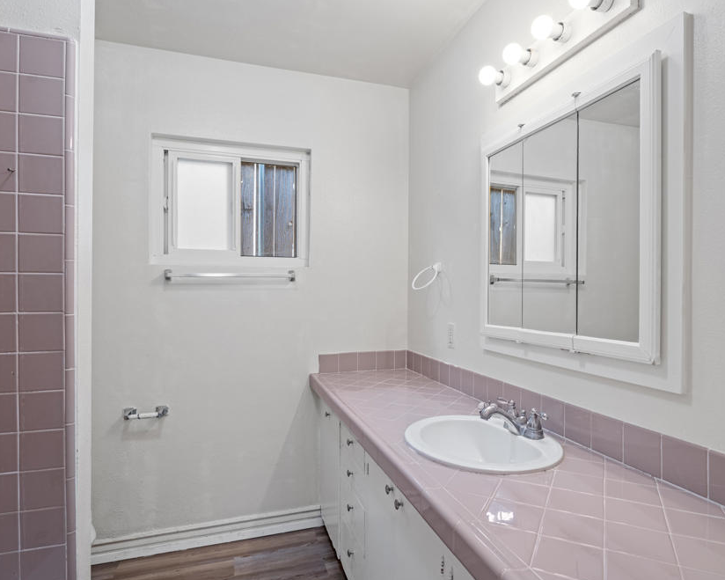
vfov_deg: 65.2
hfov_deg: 77.3
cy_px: 299
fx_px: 453
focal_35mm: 21
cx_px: 384
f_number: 7.1
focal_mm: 18.1
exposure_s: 1/5
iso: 500
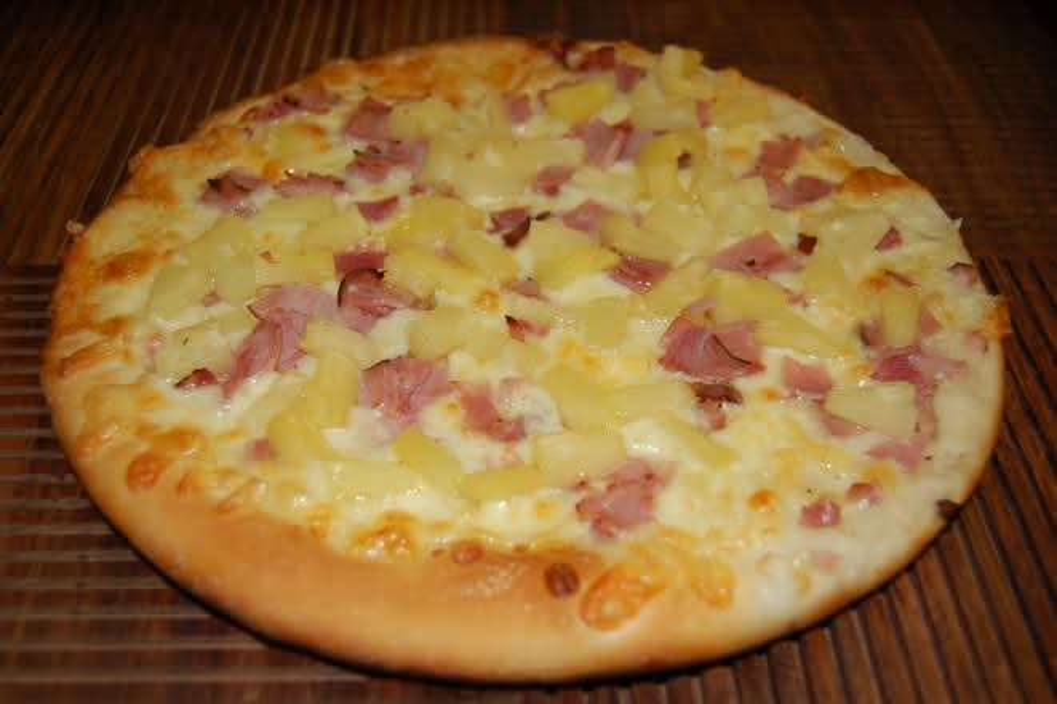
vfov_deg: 36.8
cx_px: 528
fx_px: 1056
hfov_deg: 53.2
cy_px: 352
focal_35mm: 36
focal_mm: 24
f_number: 4
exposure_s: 1/60
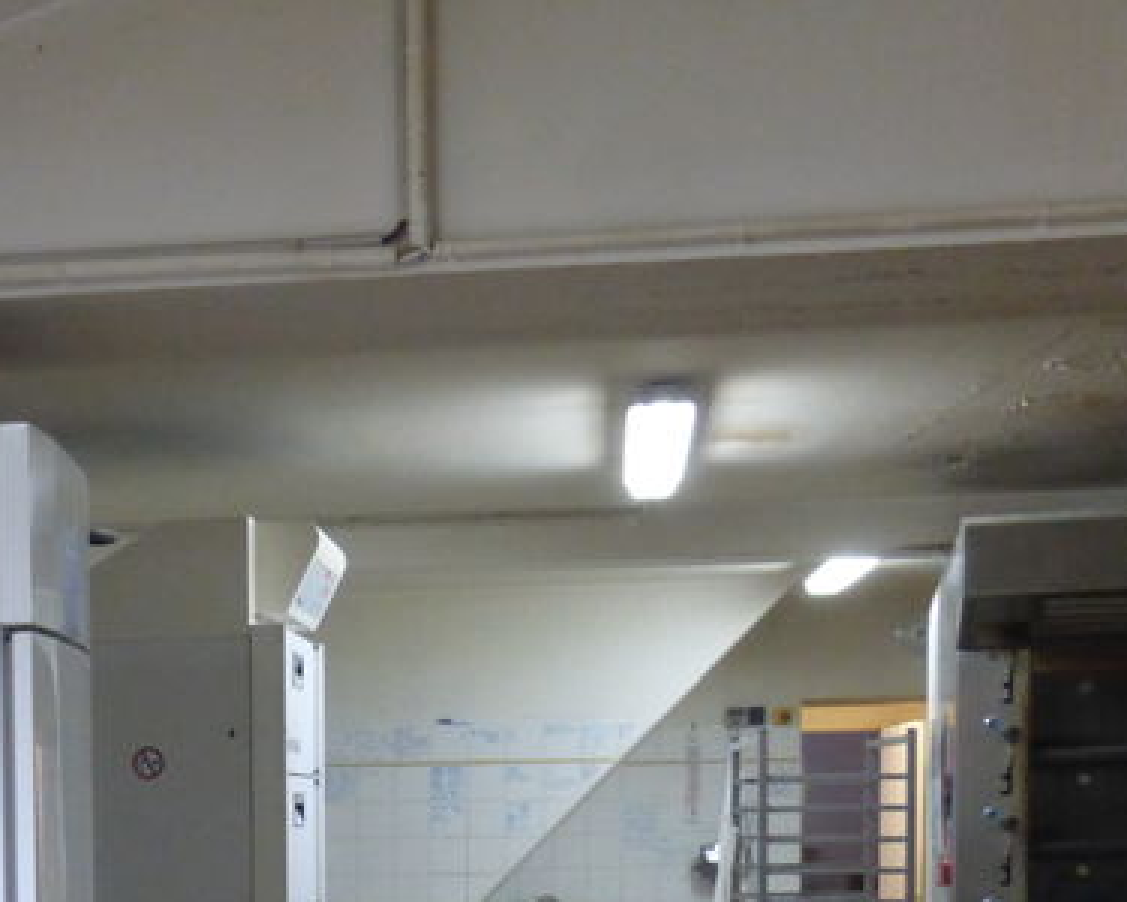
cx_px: -42
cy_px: 1052
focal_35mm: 65
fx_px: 2168
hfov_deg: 27.2
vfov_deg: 21.9
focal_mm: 4.5
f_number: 3.1
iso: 400
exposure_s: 1/40
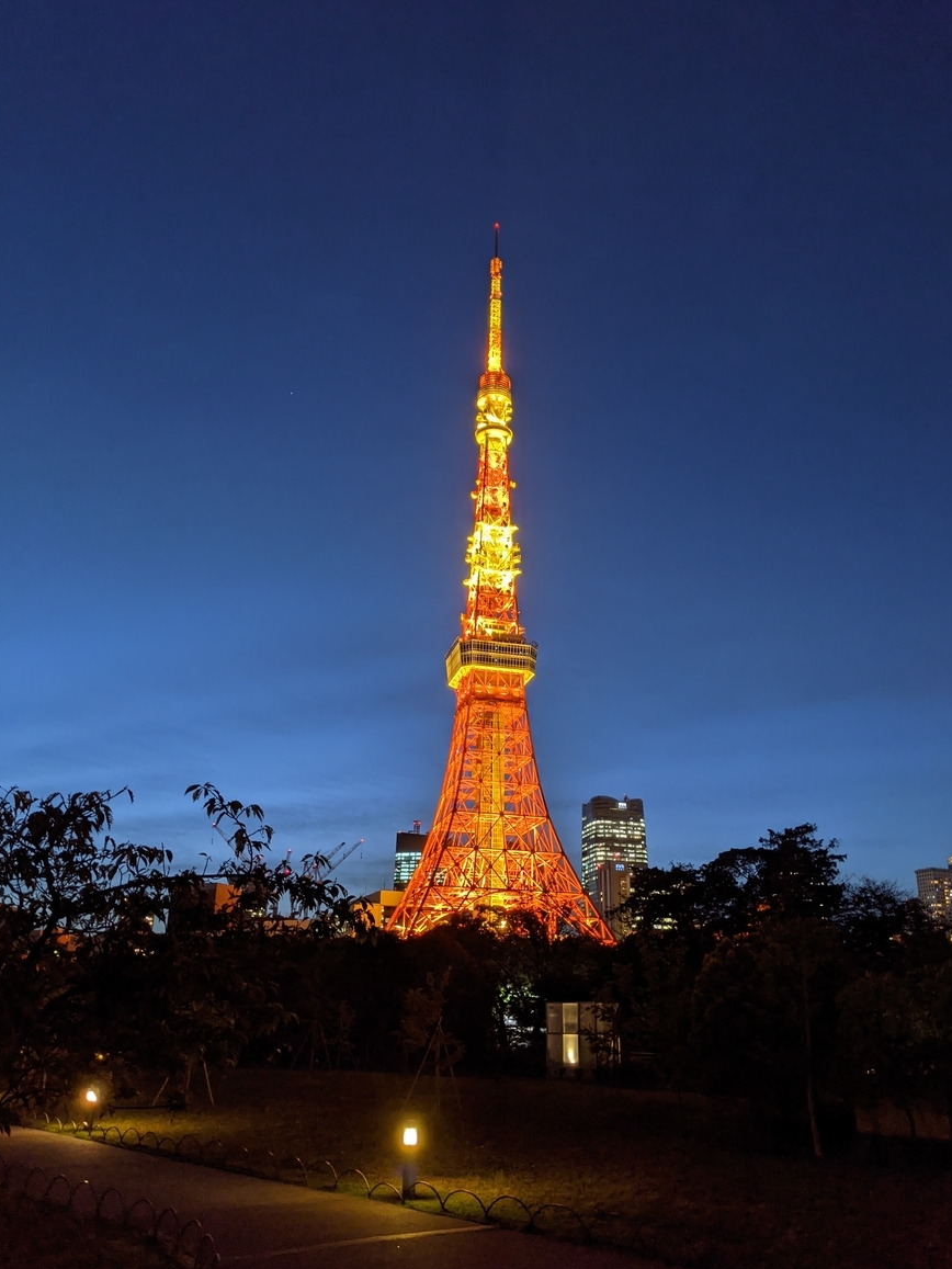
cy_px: 632
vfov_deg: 63.4
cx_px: 486
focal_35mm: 28
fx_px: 1027
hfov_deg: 49.8
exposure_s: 1/16
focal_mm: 4.44
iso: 119
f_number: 1.8
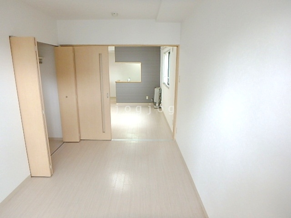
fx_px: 177
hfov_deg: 79.0
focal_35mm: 21
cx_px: 146
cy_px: 109
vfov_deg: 63.4
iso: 200
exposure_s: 1/30
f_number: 3.5
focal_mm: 3.7
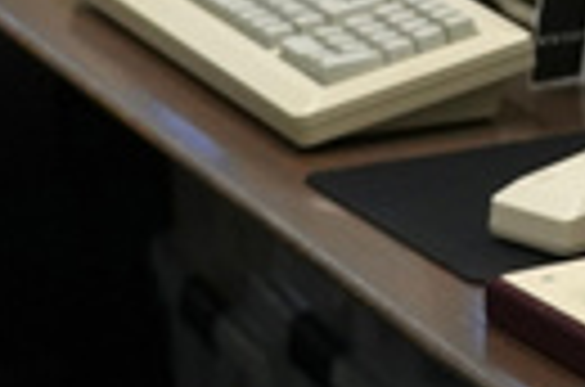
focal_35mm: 292
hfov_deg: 6.9
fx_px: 4733
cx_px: 1022
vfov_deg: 4.7
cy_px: -176
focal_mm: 37
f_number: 4.5
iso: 1600
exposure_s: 1/160
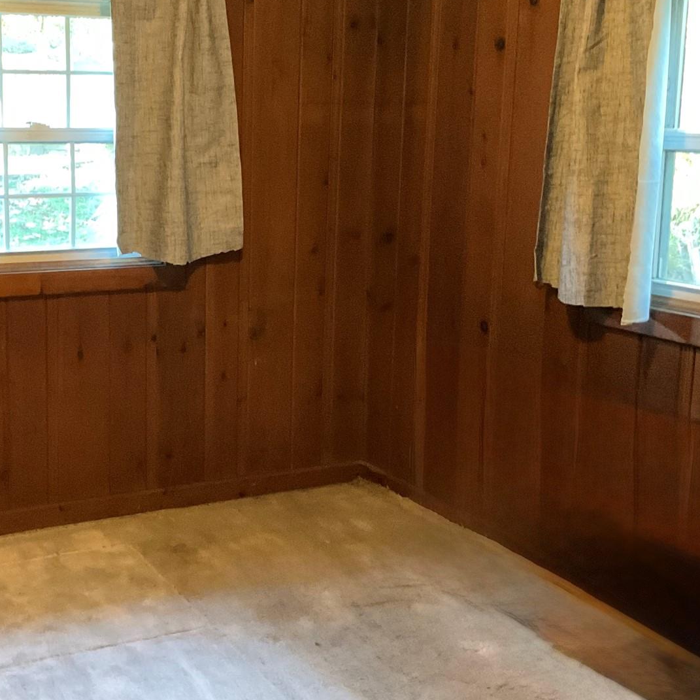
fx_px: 1121
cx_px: 163
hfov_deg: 33.9
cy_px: 305
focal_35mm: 49
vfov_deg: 34.6
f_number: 1.8
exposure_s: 1/30
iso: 500
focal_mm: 3
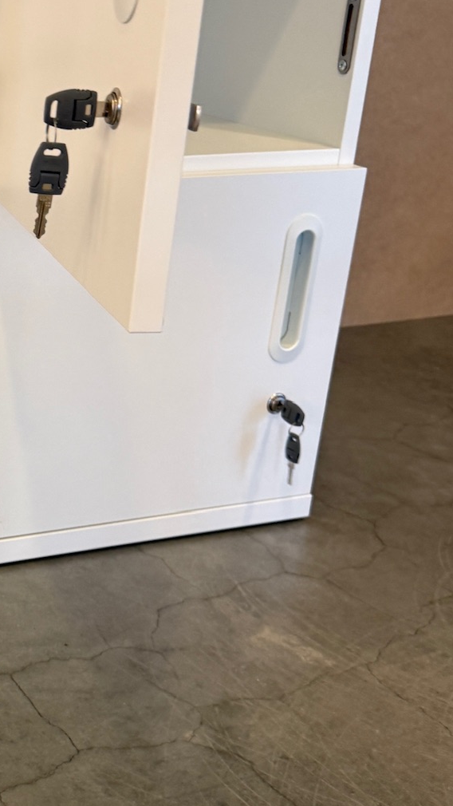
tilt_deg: -19.7
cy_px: 380
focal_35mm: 53
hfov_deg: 20.9
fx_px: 1132
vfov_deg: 39.2
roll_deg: -2.5
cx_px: -112
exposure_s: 1/50
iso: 160
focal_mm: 6.76
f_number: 1.78
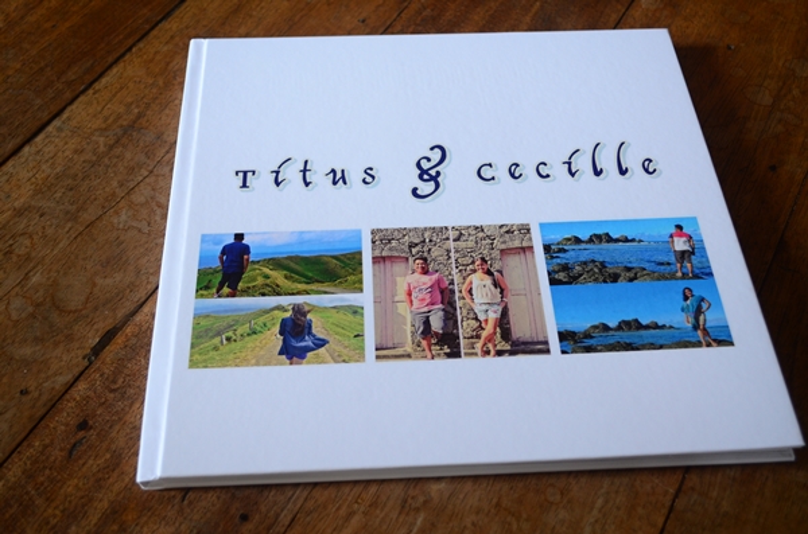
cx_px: 404
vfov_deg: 29.7
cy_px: 267
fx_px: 1008
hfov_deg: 43.7
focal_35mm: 45
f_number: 4.5
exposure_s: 1/20
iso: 500
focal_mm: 30
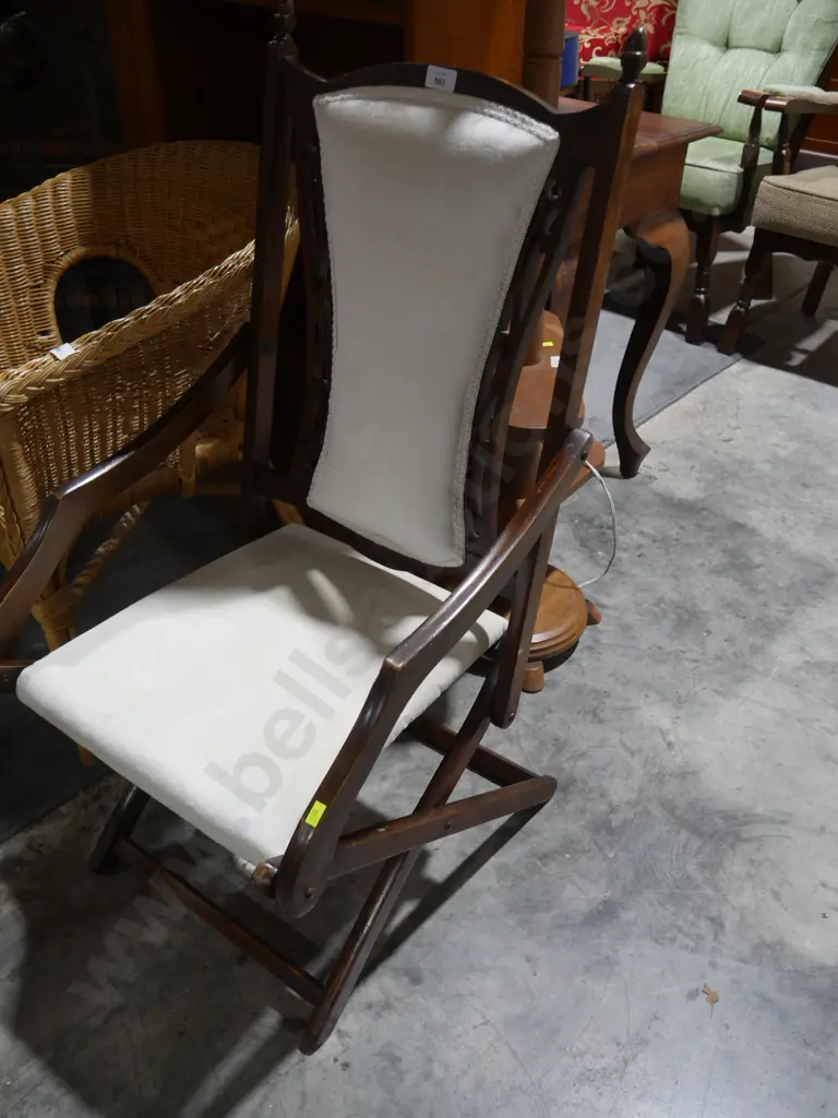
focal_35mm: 30
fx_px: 968
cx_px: 419
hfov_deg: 46.8
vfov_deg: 60.0
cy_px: 559
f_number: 3.6
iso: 320
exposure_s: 1/60
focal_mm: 15
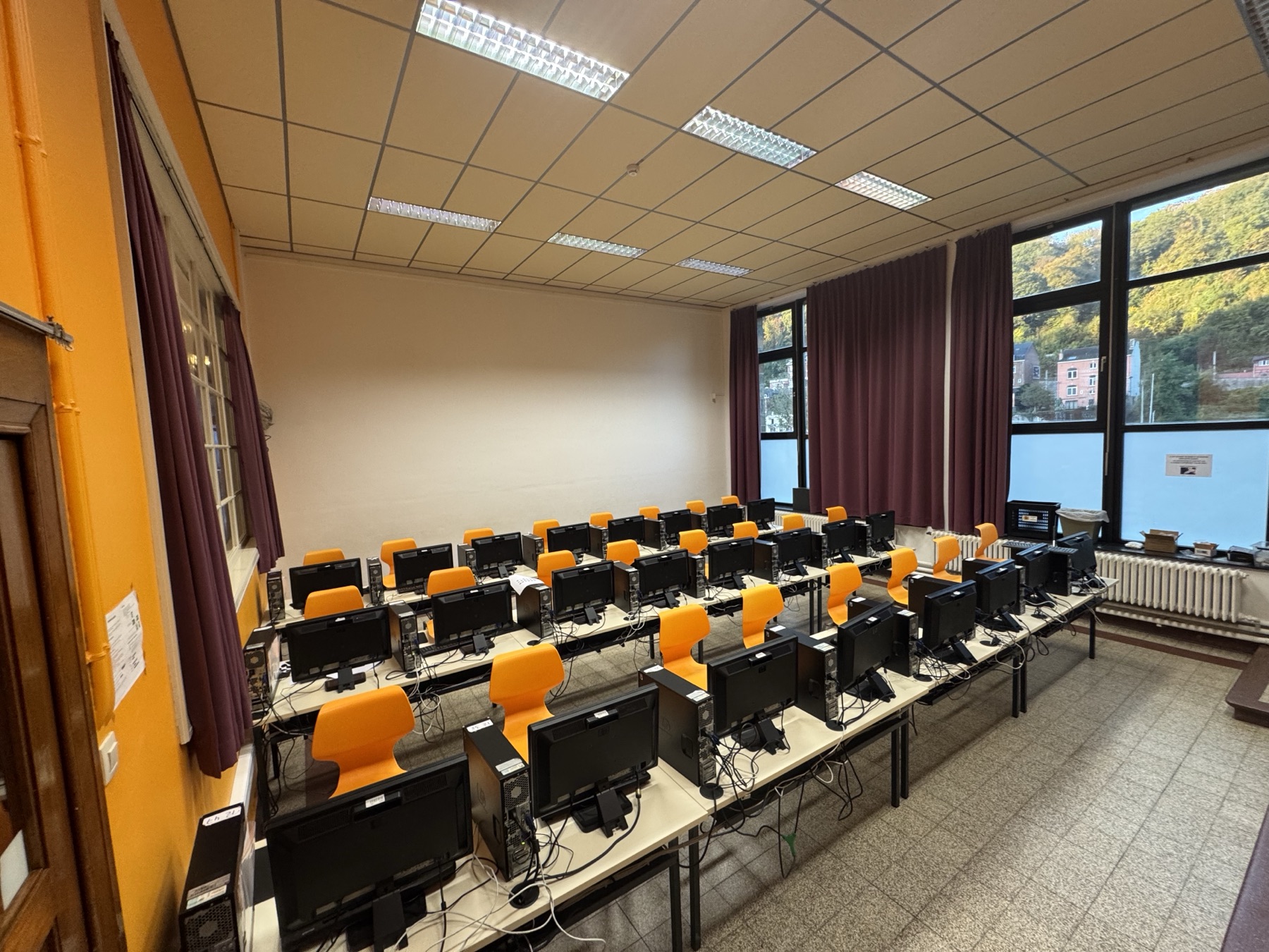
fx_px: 513
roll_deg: +2.5
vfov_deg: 85.7
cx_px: 634
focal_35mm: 14
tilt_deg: -5.6
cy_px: 476
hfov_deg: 102.1
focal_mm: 2.22
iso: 200
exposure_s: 1/50
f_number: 2.2
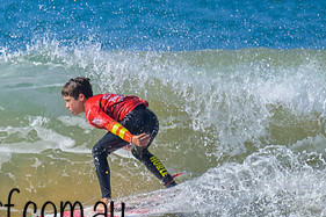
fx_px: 20552
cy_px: 142
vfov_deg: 0.6
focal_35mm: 2271
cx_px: 15
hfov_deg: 0.9
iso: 320
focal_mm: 800
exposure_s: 1/2000
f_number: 6.3
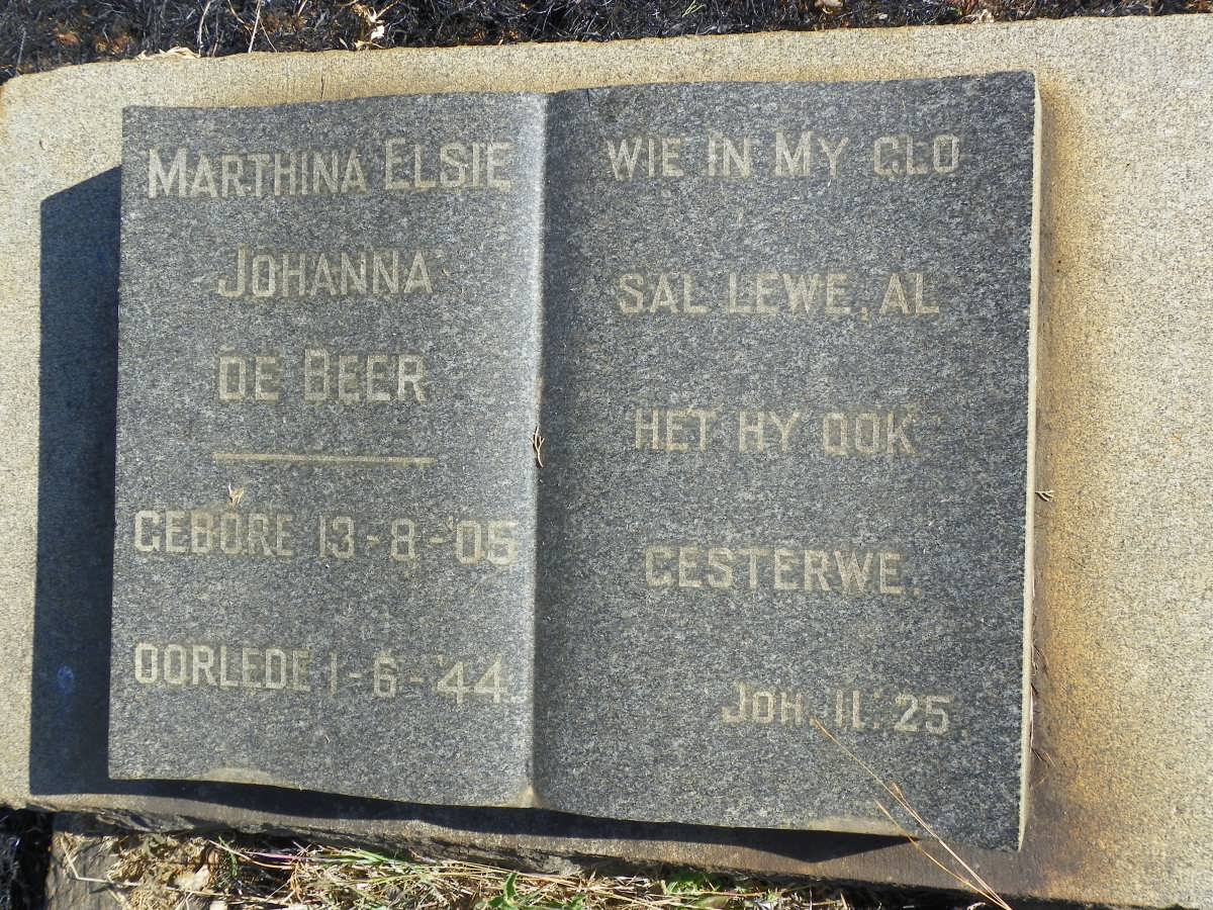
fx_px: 1367
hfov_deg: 47.9
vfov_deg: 36.8
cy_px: 455
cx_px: 606
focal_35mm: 39
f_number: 4.5
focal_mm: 6.9
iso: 64
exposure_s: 1/160
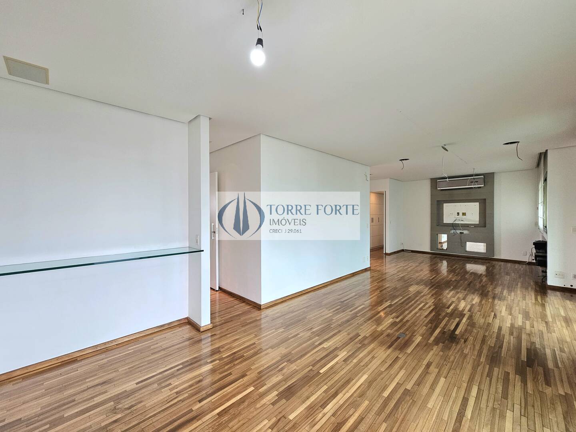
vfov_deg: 89.9
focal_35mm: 13
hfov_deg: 106.2
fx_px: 216
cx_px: 288
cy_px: 216
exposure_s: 1/120
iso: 80
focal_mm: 2.2
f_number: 2.2
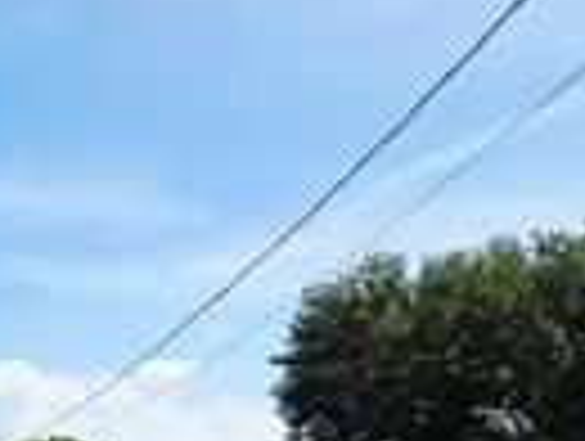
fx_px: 847
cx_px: -230
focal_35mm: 50
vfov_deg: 26.2
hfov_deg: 28.7
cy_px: 520
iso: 40
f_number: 1.9
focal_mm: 2.2
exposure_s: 1/3333
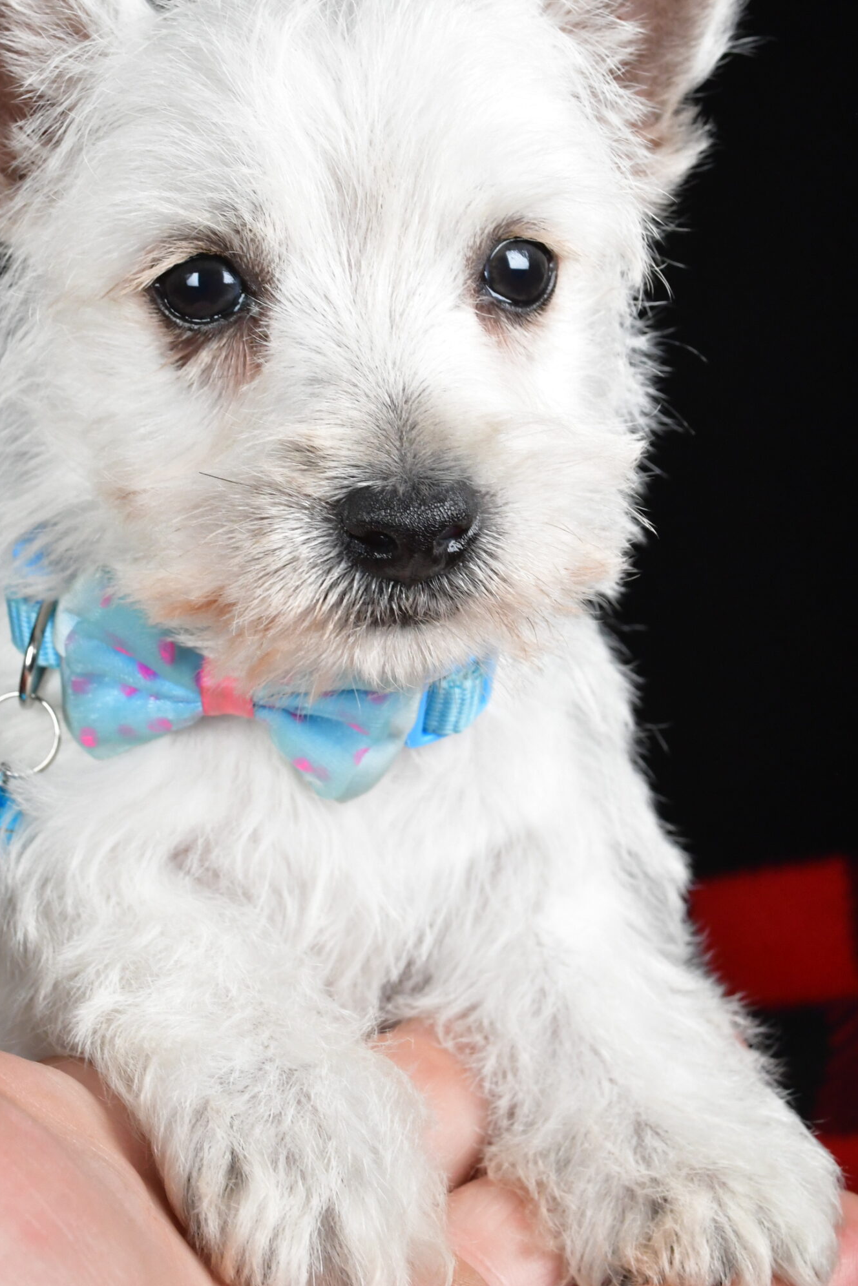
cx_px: 318
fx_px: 1930
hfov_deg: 25.0
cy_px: 501
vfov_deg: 36.7
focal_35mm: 54
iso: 3200
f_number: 11
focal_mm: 28
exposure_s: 1/640
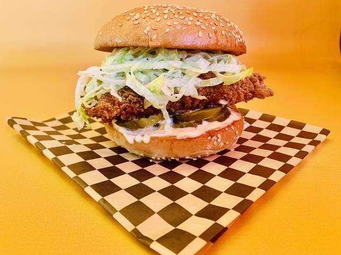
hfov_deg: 65.3
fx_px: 266
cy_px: 126
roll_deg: +0.3
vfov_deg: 51.3
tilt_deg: -22.9
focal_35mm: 27
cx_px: 165
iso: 100
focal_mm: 4.25
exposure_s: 1/79
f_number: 1.8
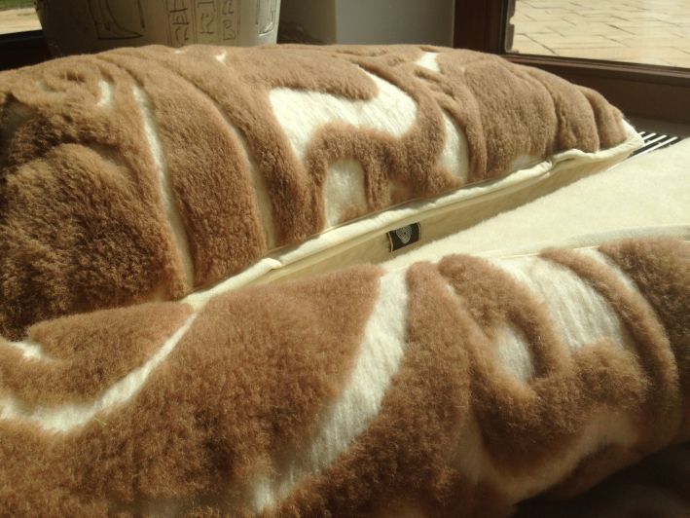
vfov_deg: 43.0
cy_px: 259
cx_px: 345
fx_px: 658
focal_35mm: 33
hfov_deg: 55.3
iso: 50
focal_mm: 4.13
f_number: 2.4
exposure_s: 1/2169
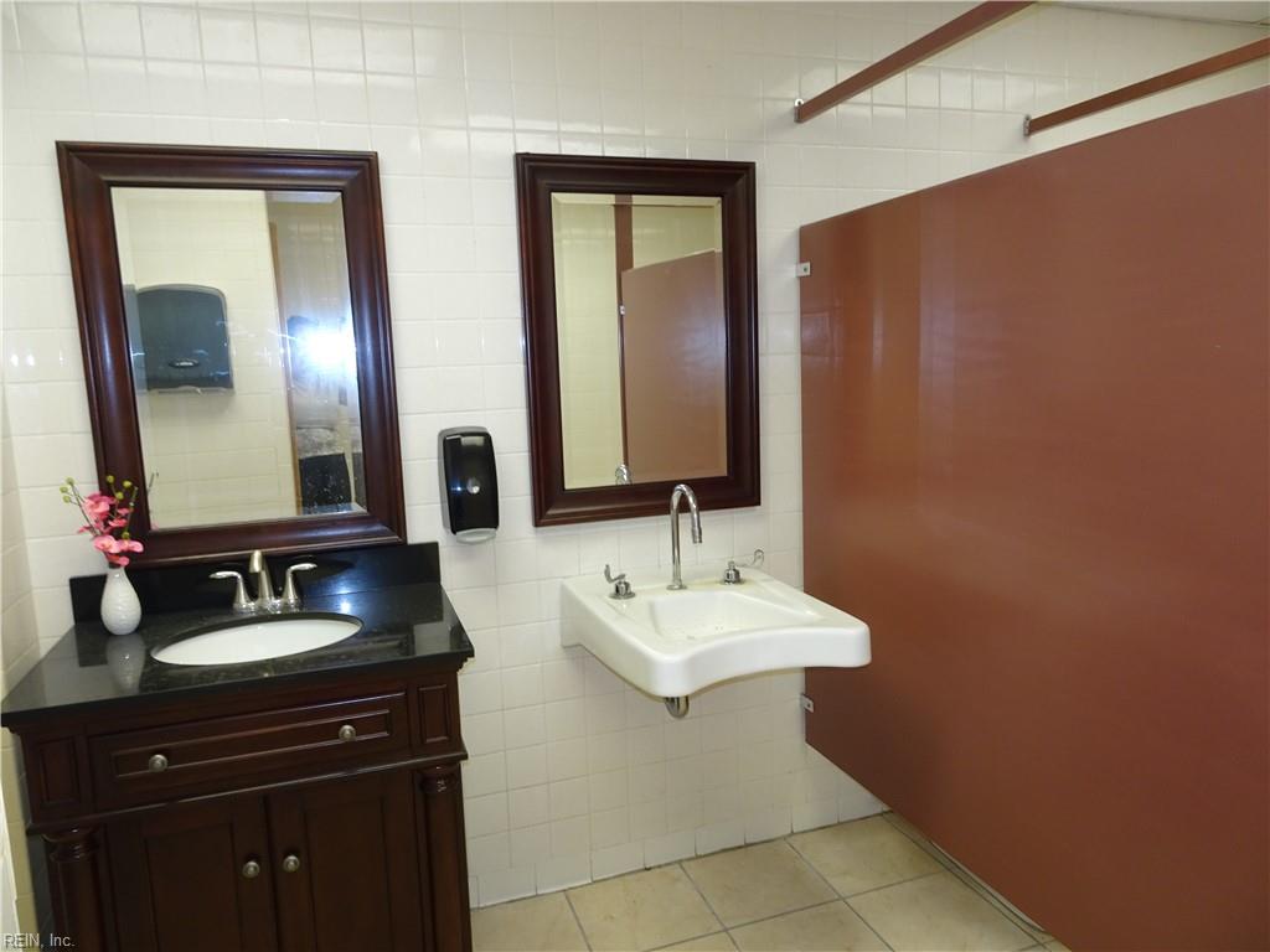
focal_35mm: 24
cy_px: 476
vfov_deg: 56.8
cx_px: 635
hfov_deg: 71.6
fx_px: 881
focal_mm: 4.1
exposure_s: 1/30
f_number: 3.5
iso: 100
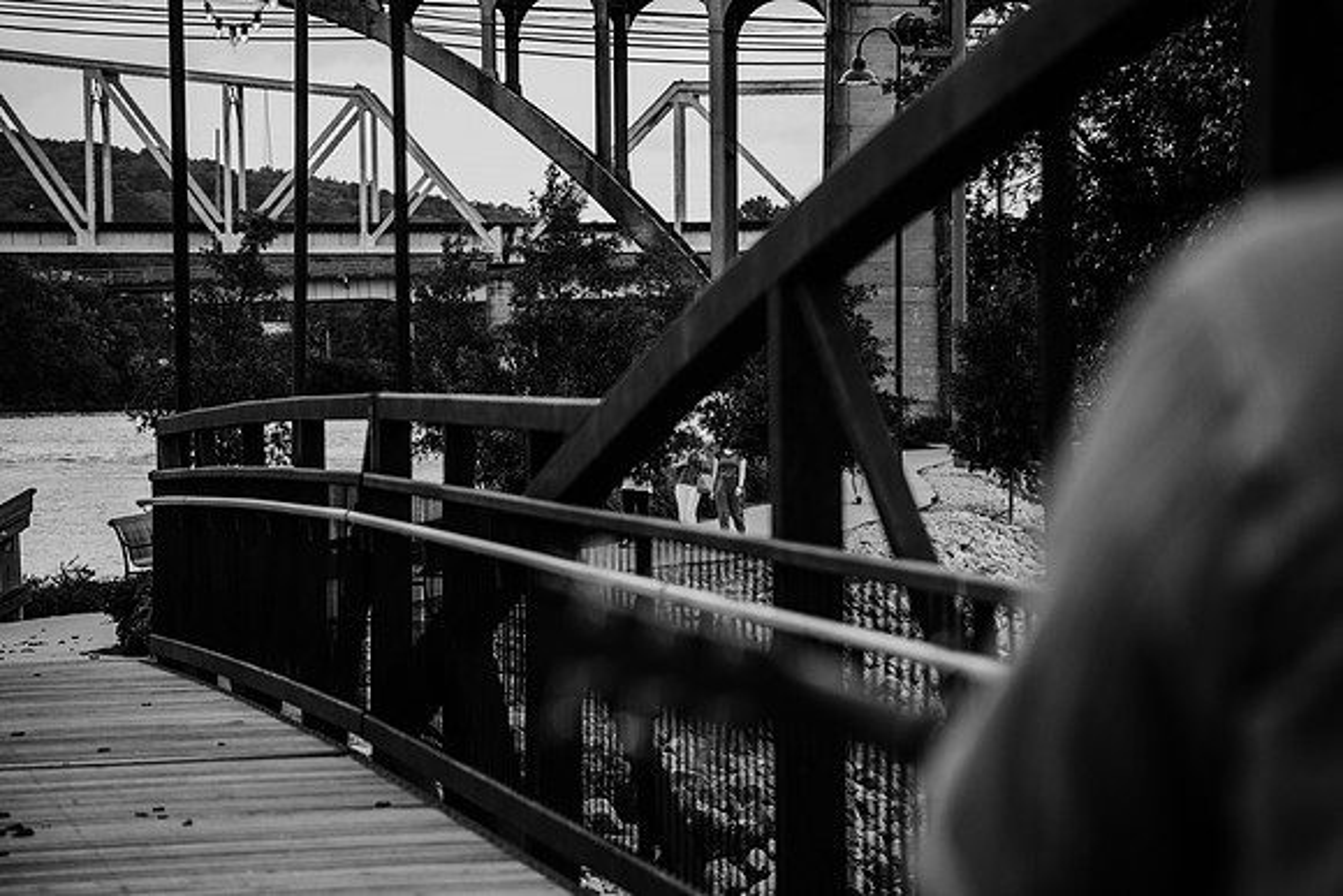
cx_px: 715
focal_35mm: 132
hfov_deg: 15.5
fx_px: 4929
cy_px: 452
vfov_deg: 10.4
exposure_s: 1/640
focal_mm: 120
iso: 320
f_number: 4
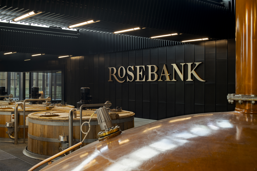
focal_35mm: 45
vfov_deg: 29.9
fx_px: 321
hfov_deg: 43.6
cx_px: 128
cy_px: 86
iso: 200
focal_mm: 45
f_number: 5.6
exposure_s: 1/100
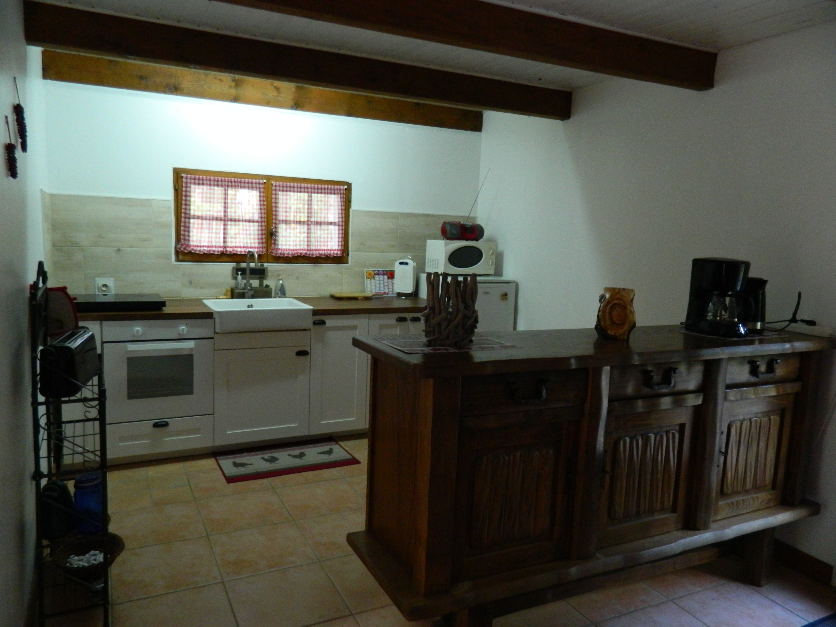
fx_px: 604
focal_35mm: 25
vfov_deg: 54.9
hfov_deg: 69.4
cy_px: 314
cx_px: 418
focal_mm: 4.5
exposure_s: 1/25
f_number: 3.1
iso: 400
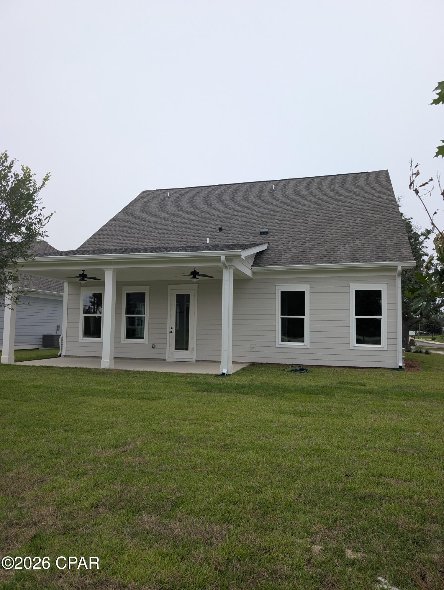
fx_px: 410
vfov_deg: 71.5
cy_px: 295
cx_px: 222
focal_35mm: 24
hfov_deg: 56.9
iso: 51
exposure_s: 1/237
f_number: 1.68
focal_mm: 6.9
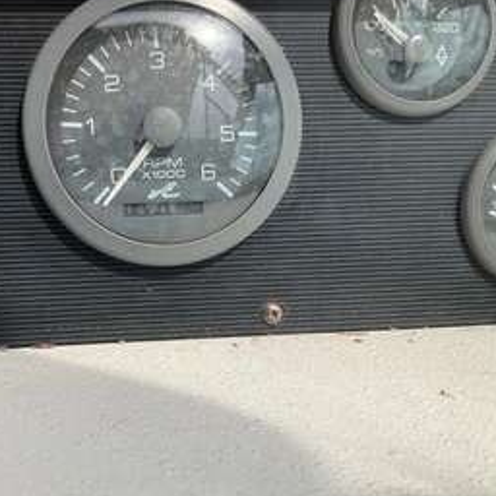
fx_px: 648
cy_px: 260
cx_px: 159
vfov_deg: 41.8
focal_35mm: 40
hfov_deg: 41.2
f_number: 1.8
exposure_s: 1/1377
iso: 25
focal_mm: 3
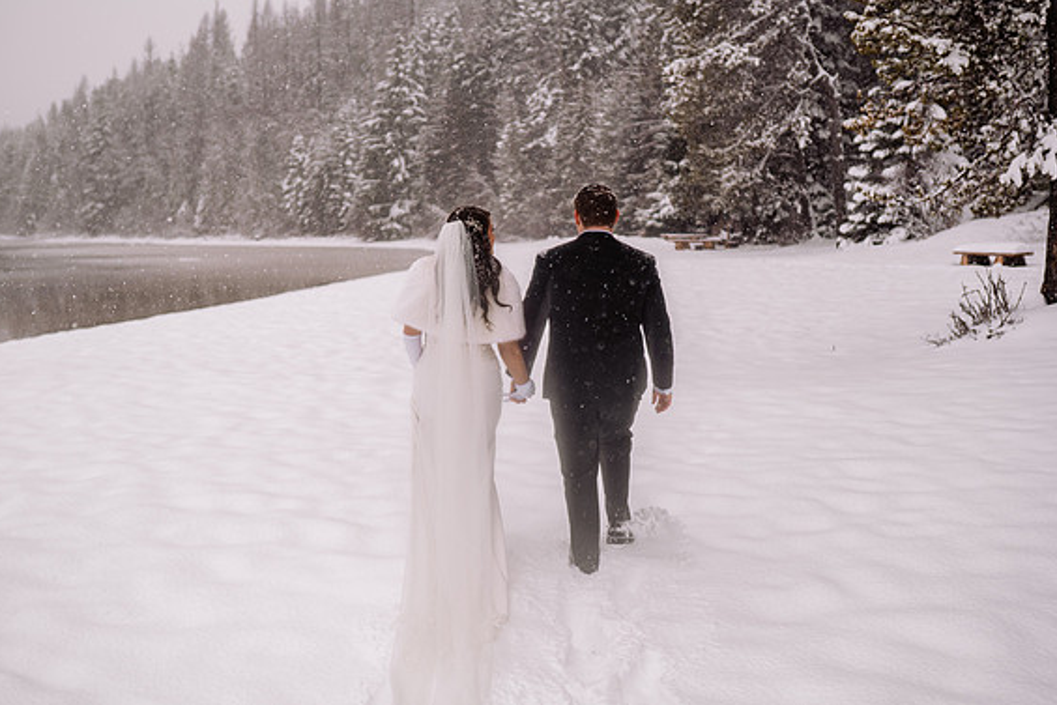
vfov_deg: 35.1
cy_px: 355
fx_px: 1116
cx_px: 503
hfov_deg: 50.7
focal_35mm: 38
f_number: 2.5
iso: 100
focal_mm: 35
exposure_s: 1/200
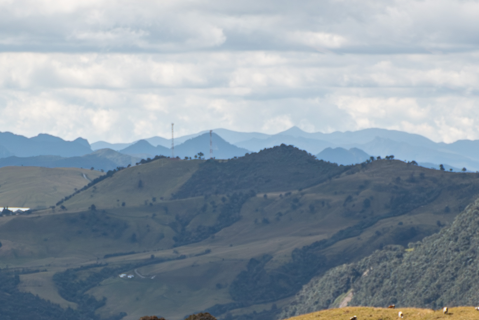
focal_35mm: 321
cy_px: 257
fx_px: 4271
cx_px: 201
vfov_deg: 4.3
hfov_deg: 6.4
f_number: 5.3
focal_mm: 85
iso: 500
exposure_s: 1/2500
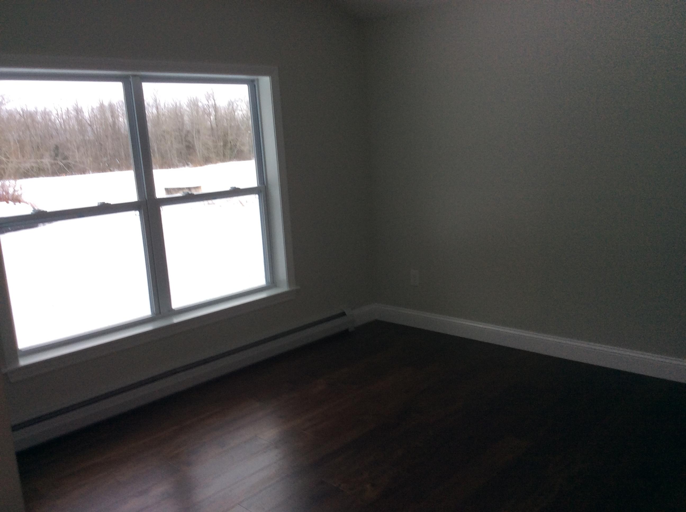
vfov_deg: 44.1
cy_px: 256
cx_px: 343
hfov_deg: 56.9
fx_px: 633
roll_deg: +2.5
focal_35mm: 32
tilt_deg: -10.8
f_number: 2.4
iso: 32
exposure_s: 1/24
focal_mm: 3.3
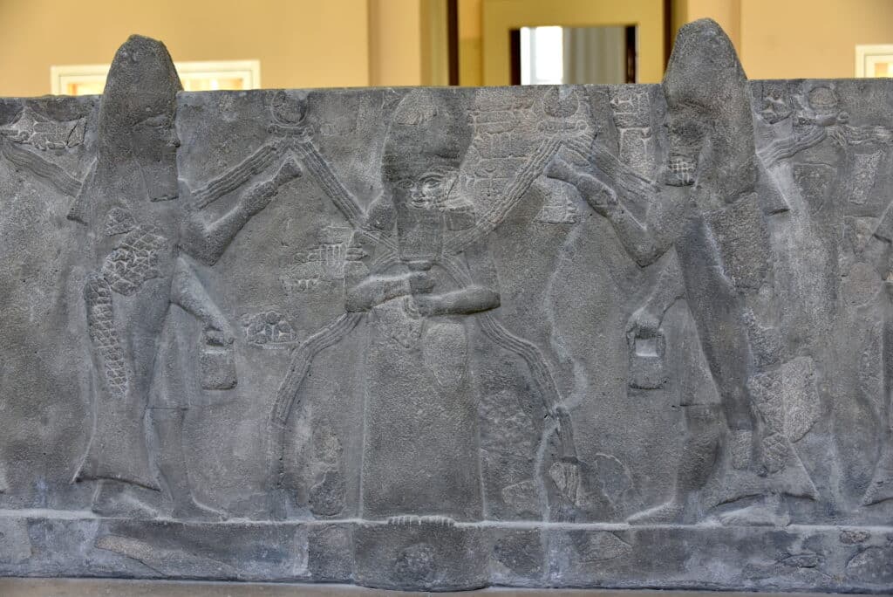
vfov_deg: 24.7
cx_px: 446
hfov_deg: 36.2
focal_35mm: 55
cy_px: 298
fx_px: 1365
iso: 560
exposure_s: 1/60
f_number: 4.5
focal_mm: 55
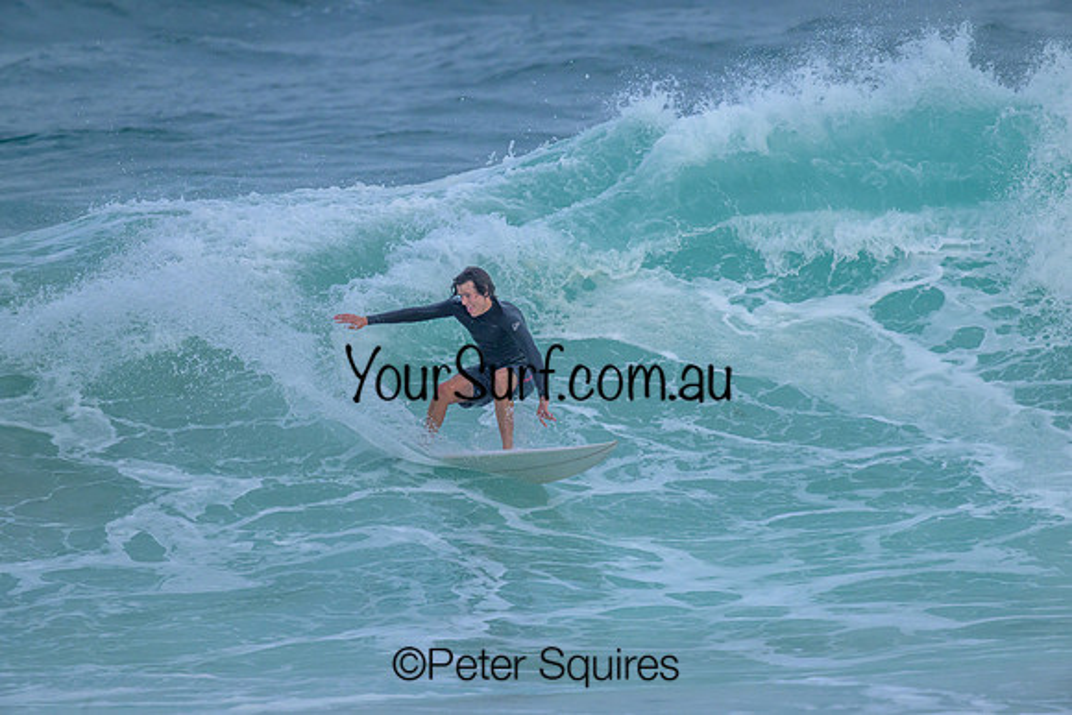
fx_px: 33479
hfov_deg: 1.8
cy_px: 359
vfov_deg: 1.2
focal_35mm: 1124
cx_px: 534
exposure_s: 1/2000
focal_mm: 1120
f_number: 9
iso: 1400
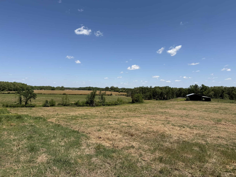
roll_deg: +0.3
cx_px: 118
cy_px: 88
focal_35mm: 24
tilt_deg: +0.6
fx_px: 164
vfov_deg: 56.8
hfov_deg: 71.6
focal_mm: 6.76
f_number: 1.78
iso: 80
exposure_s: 1/7353
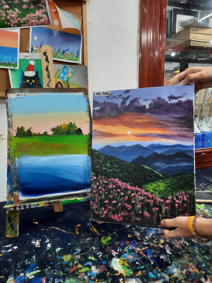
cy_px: 142
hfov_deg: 54.9
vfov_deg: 69.4
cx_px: 106
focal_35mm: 25
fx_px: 204
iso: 160
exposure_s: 1/50
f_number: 2
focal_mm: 4.6
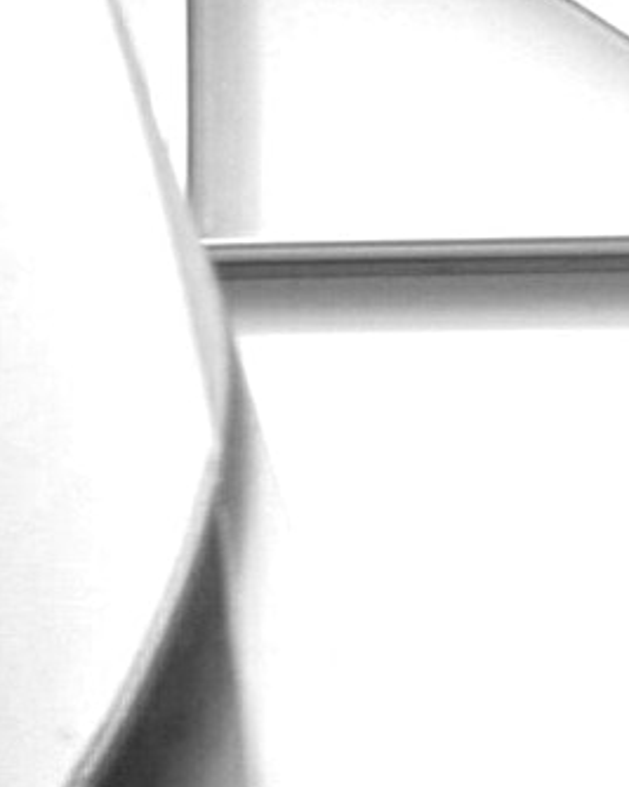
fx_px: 5238
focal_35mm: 225
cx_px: 1260
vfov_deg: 8.5
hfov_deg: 6.7
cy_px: 889
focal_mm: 50
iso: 200
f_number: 22
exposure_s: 1/8
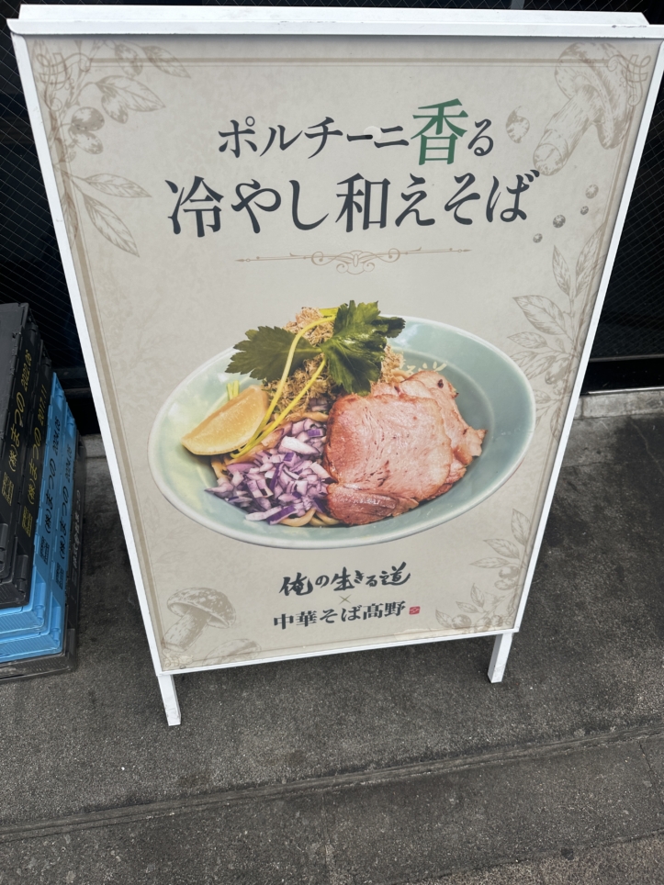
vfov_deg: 71.6
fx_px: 614
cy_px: 442
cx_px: 332
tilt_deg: -48.0
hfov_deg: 56.8
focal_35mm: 24
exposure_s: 1/729
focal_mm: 6.86
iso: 80
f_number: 1.78
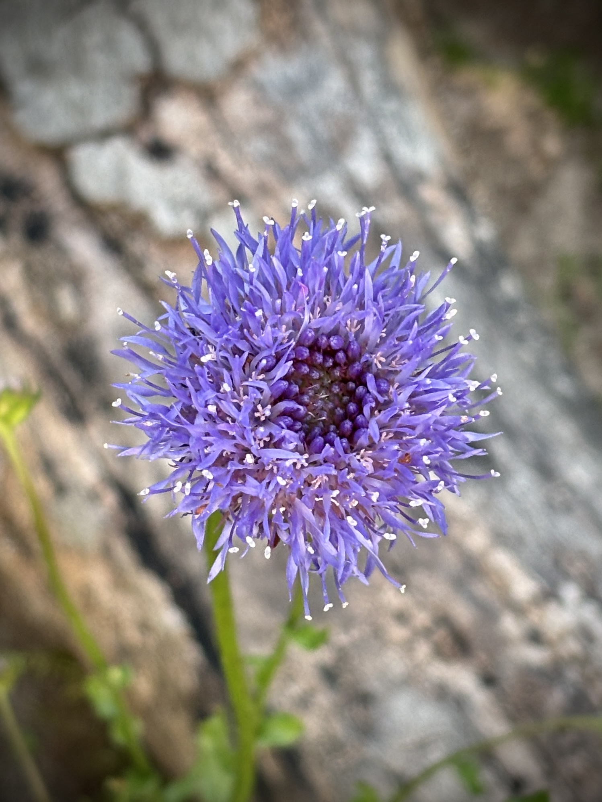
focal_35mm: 52
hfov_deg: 28.0
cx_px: 301
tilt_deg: -69.6
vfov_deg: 36.8
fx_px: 1206
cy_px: 401
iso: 100
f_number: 1.6
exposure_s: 1/60
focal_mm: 5.96
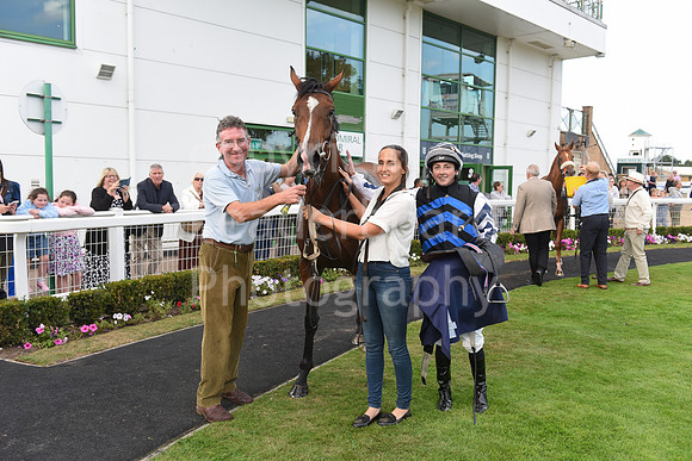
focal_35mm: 32
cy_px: 230
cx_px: 346
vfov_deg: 41.1
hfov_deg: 58.7
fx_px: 615
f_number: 5
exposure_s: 1/500
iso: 640
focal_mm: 32
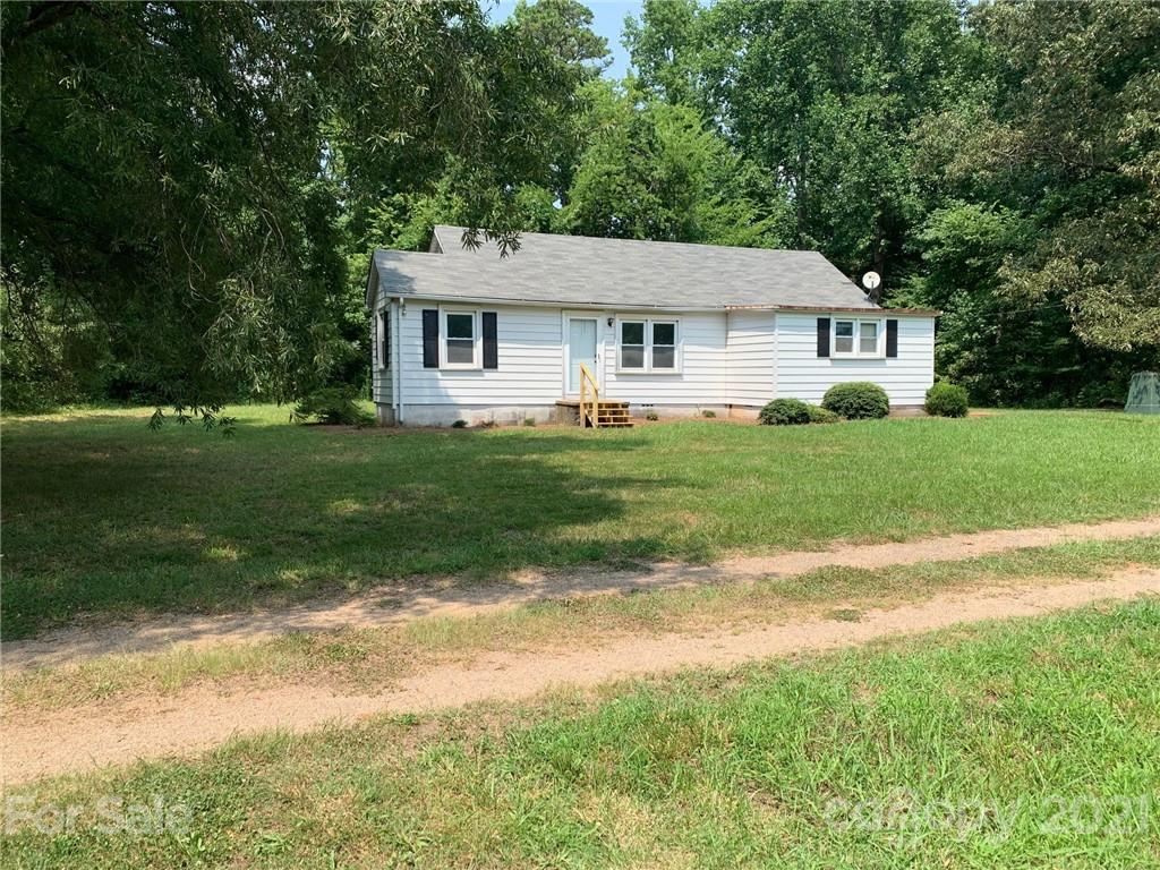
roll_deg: -0.4
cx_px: 580
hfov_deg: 67.3
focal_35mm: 26
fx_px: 871
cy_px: 435
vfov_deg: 53.1
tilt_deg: -2.3
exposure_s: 1/962
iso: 25
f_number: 1.8
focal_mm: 4.25
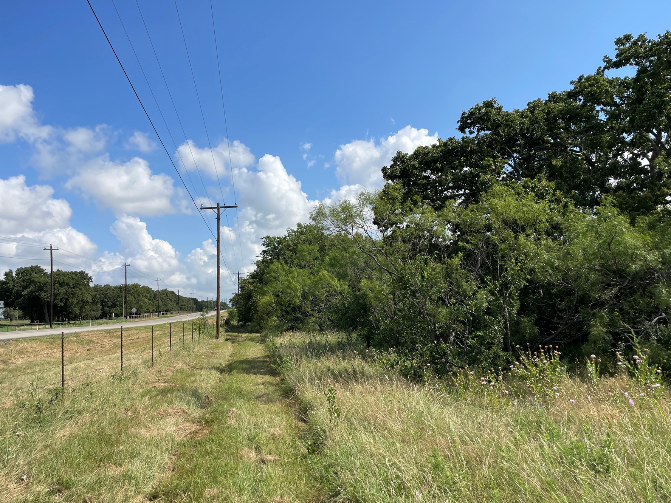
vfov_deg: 46.8
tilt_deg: +7.6
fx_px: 581
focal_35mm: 30
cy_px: 255
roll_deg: +3.3
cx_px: 312
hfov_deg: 59.9
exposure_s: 1/4292
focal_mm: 4.2
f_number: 1.6
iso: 32
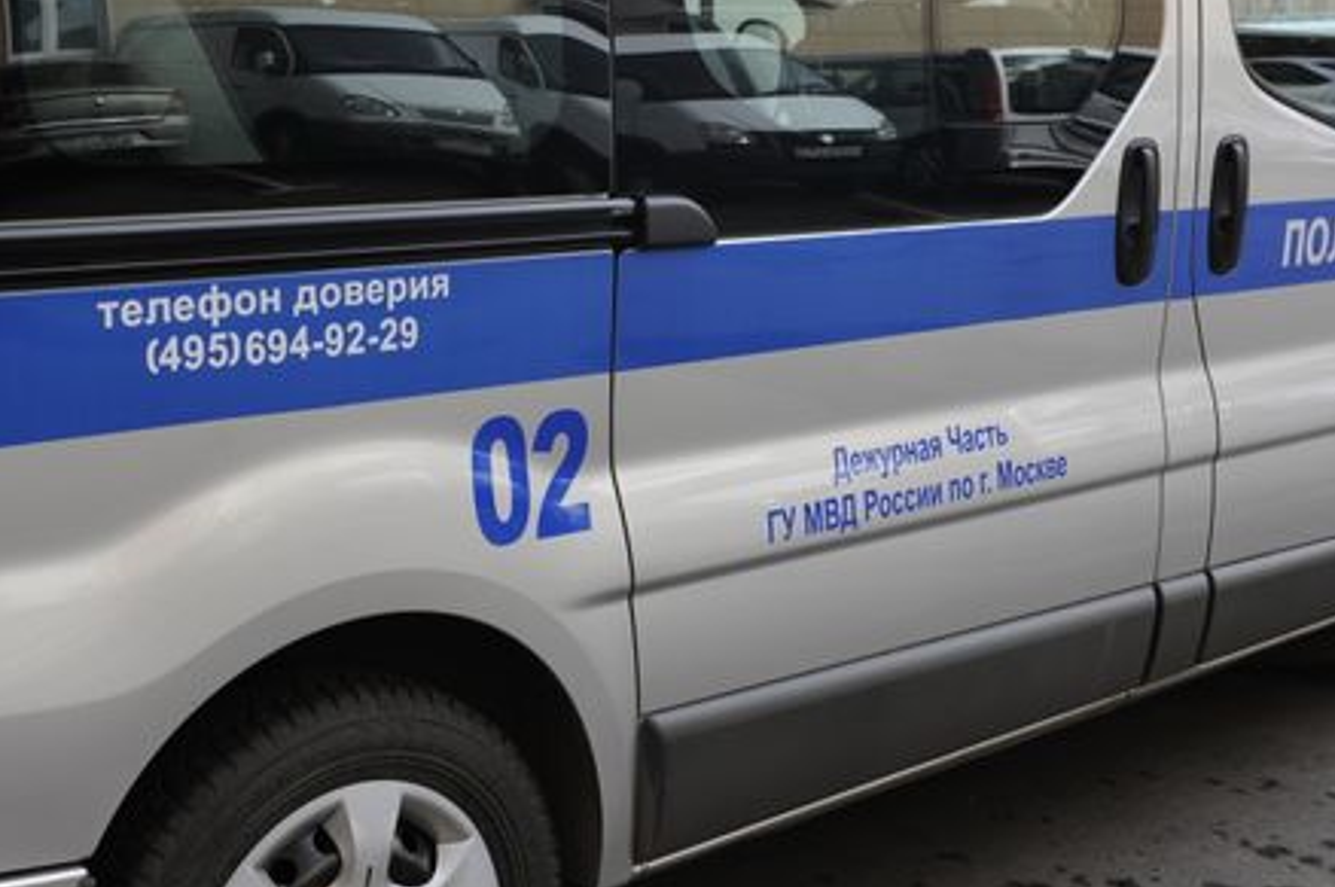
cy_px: 360
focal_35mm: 56
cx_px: 671
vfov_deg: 24.1
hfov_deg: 35.7
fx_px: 2074
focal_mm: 35
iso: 400
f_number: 5
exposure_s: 1/250
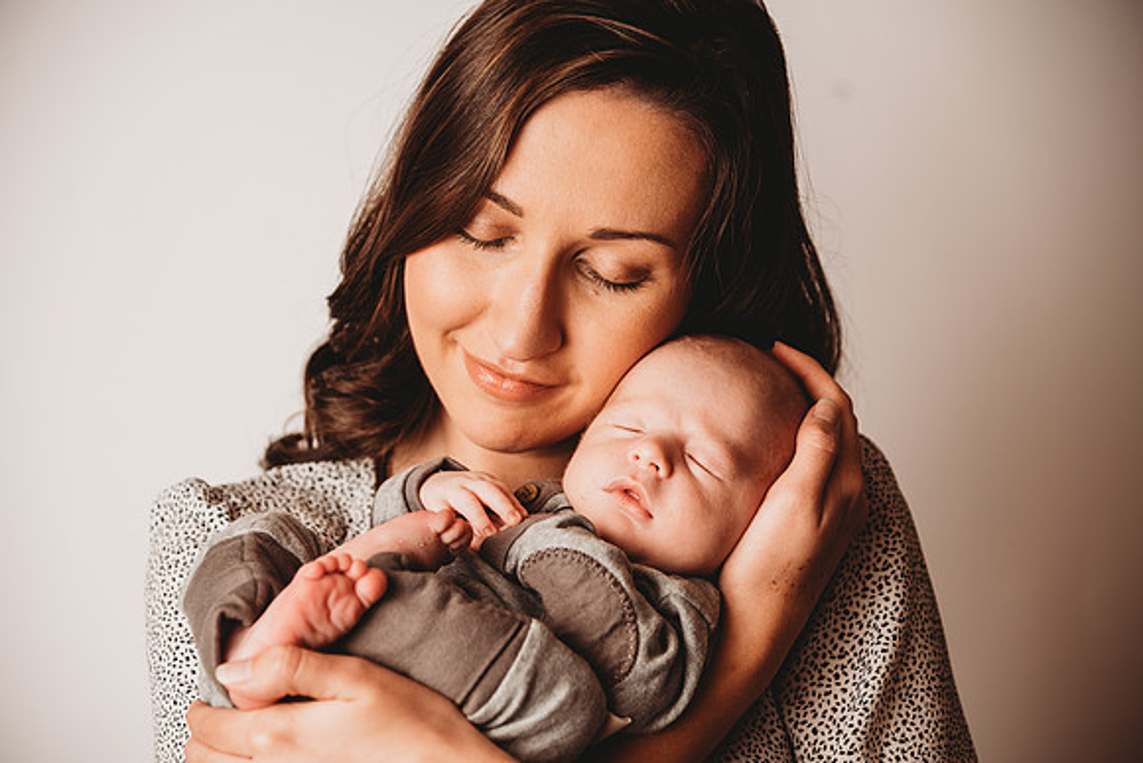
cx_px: 572
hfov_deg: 23.9
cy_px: 382
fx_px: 2699
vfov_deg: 16.1
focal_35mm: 85
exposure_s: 1/160
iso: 100
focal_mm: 85
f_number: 4
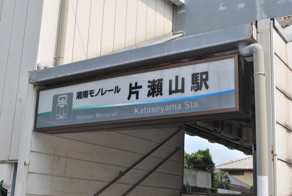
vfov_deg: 25.8
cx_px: 146
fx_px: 426
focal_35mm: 52
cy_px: 98
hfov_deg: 37.8
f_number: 9
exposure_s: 1/200
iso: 100
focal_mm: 35
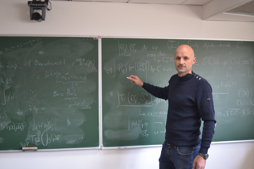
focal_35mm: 33
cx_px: 127
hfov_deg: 57.2
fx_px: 233
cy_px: 84
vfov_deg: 40.0
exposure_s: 1/30
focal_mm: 22
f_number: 4
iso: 360
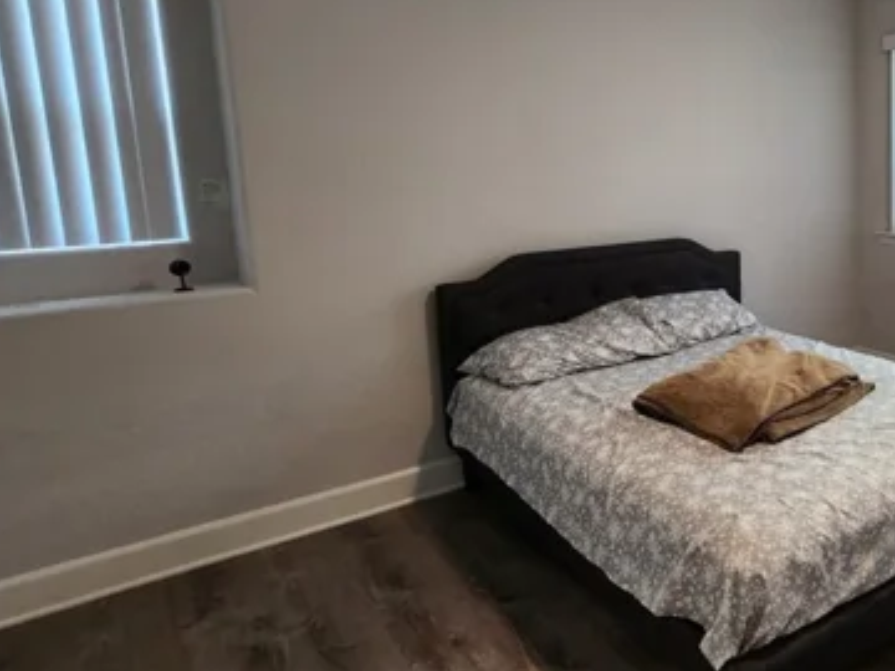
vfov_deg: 50.9
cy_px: 256
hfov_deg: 54.8
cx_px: 839
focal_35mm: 27
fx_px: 698
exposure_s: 1/52.1
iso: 125
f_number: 2.2
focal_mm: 1.74
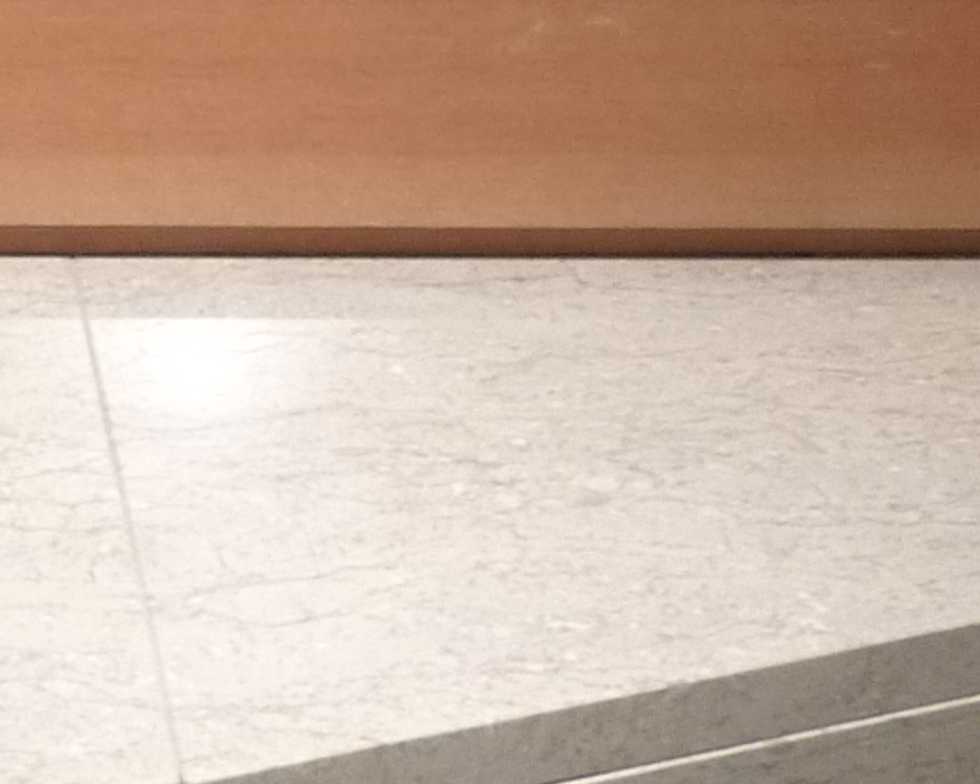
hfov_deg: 18.2
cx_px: -356
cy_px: -542
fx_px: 2813
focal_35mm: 97
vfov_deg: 14.3
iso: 400
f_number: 3.3
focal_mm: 4.1
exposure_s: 1/20
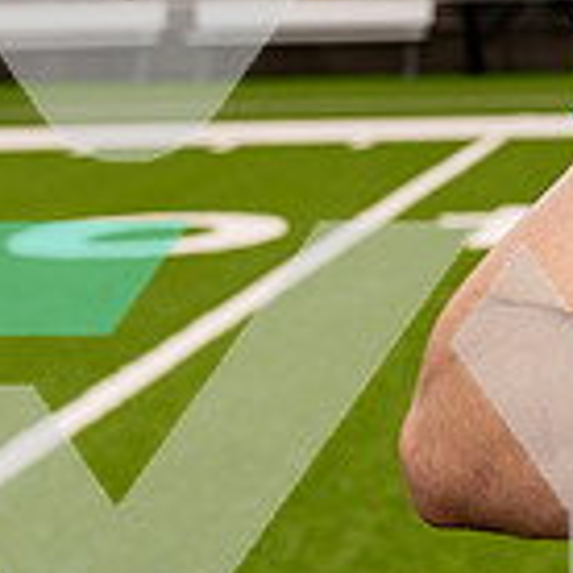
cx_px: 826
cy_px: -60
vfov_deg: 9.7
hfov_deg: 9.6
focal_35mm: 178
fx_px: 3334
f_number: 5.6
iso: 100
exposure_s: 1/250
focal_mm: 50
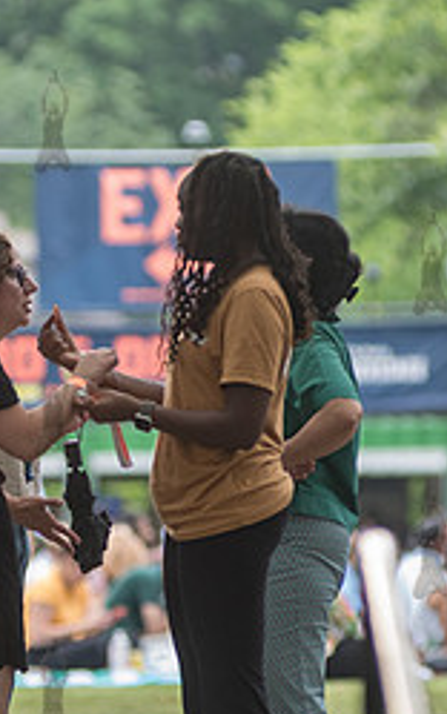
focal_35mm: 503
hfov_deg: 2.6
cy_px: 425
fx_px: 9787
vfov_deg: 4.2
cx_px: 102
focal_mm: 200
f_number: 3.5
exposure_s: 1/640
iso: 1000
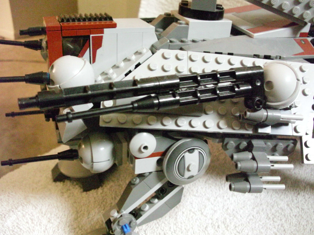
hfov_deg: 49.0
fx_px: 345
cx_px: 157
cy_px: 118
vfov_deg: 37.7
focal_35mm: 38
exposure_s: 1/9
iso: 1600
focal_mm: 6.3
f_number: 3.1
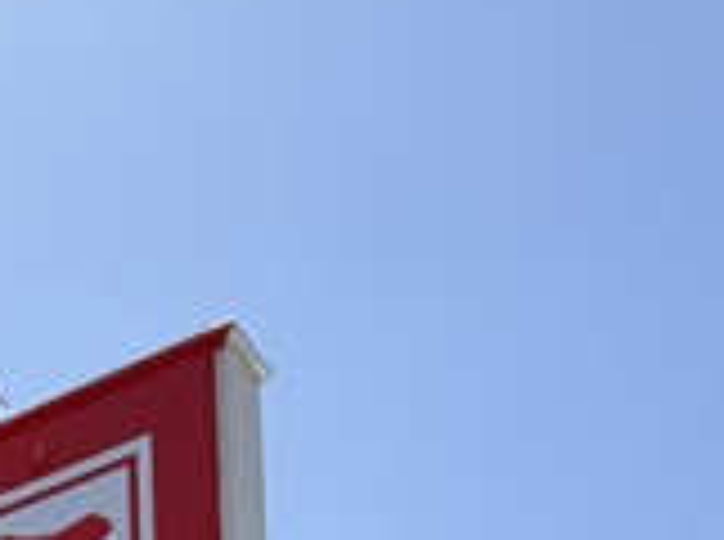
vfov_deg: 14.0
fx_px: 1732
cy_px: 1184
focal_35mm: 83
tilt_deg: +10.8
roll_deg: -1.2
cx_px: -400
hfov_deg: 20.0
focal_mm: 2.22
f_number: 2.2
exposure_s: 1/1125
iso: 20
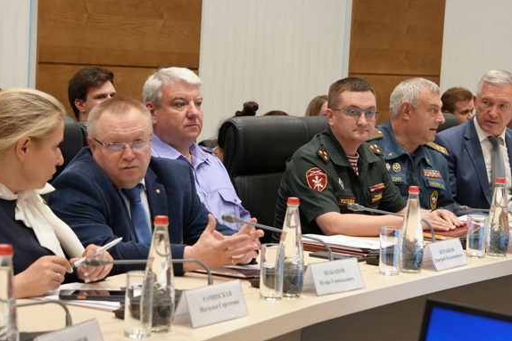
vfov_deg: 14.0
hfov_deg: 20.8
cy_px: 135
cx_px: 267
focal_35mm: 98
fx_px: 1394
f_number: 4
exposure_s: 1/160
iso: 1000
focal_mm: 50
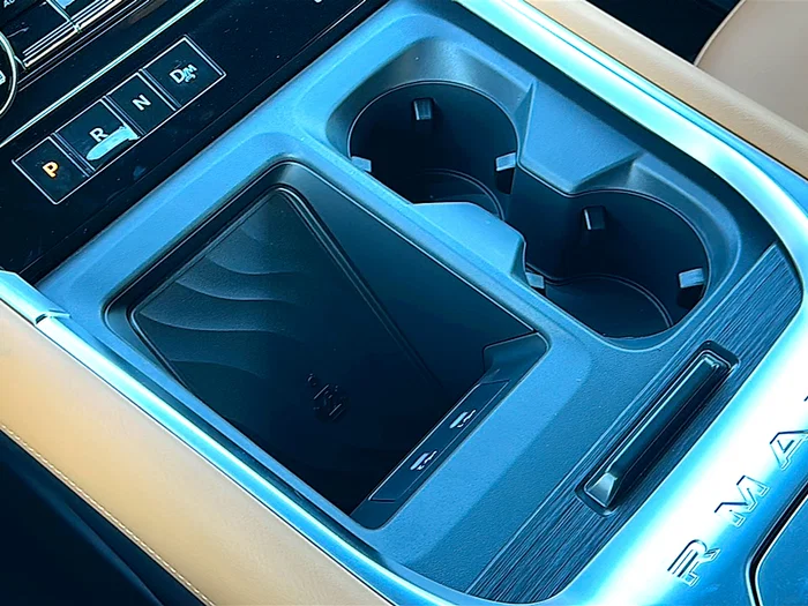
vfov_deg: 35.1
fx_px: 957
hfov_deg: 45.8
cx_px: 404
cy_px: 303
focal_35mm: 41
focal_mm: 6.86
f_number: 1.78
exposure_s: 1/133
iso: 125
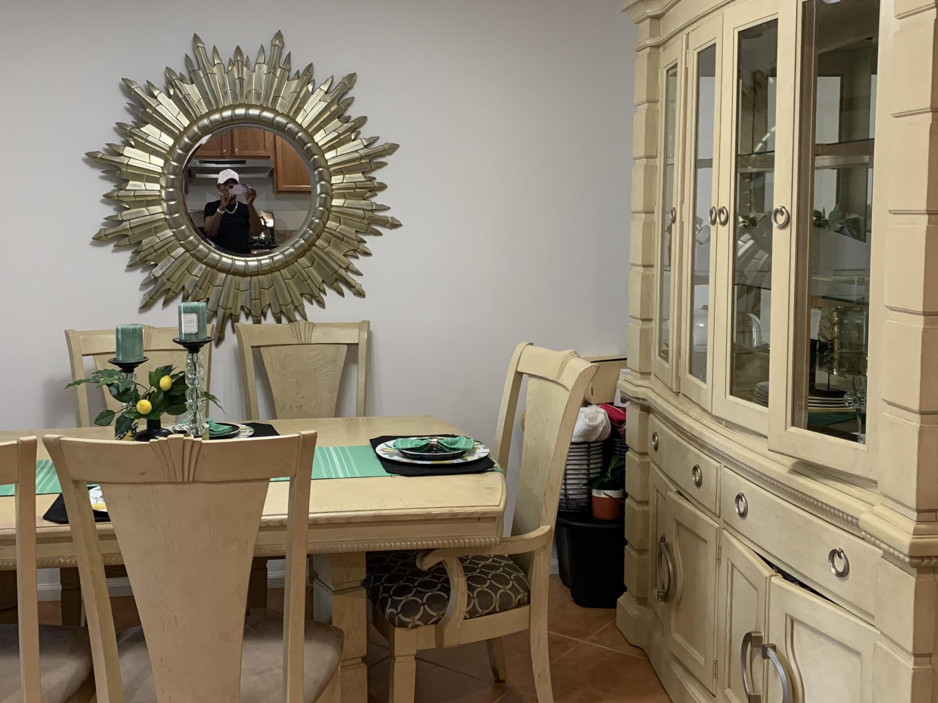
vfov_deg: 37.7
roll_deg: +1.4
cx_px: 400
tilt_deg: -6.0
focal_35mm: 38
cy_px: 313
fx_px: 1030
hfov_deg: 48.8
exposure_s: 1/60
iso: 320
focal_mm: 4.25
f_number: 1.8
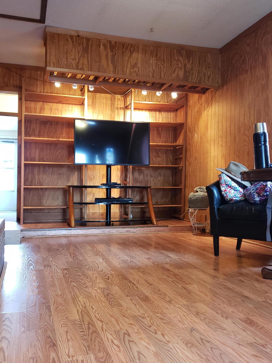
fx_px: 272
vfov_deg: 67.3
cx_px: 136
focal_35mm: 26
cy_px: 182
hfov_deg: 53.1
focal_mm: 4.3
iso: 320
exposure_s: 1/30
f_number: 1.5
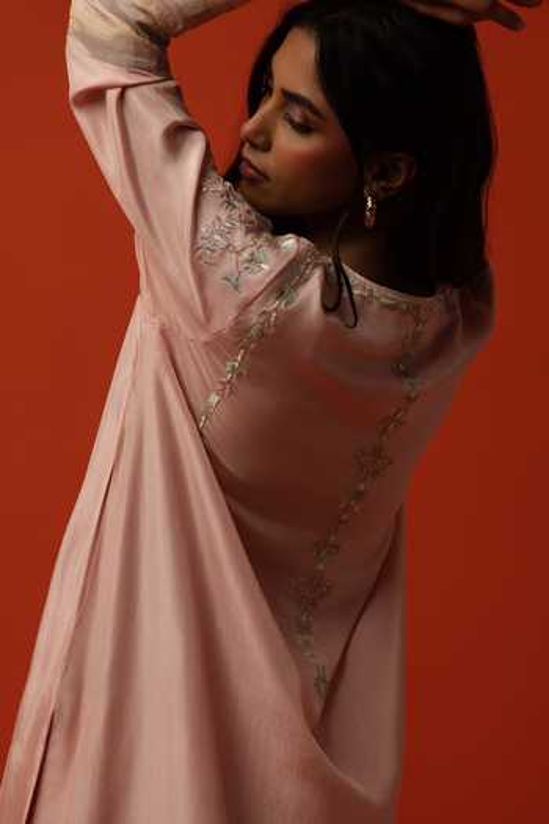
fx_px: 4575
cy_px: 412
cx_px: 274
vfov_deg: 10.3
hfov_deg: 6.9
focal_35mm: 200
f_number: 9
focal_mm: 200
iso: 125
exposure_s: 1/125
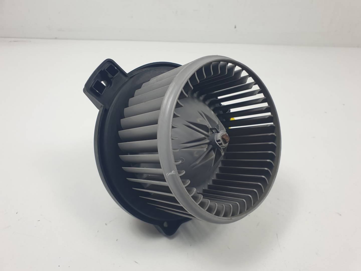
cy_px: 136
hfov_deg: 67.3
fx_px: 271
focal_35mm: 26
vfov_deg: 53.1
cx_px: 180
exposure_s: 1/219
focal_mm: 4.3
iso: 50
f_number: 2.4
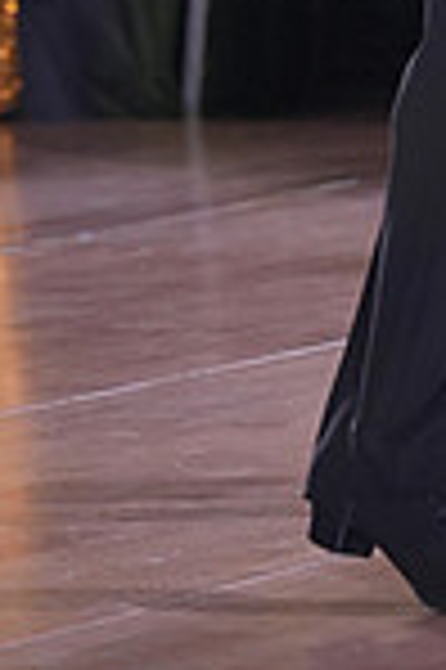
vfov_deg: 3.7
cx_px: 795
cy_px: -490
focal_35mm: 558
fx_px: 10393
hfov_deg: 2.5
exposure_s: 1/400
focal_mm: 143
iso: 1250
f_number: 4
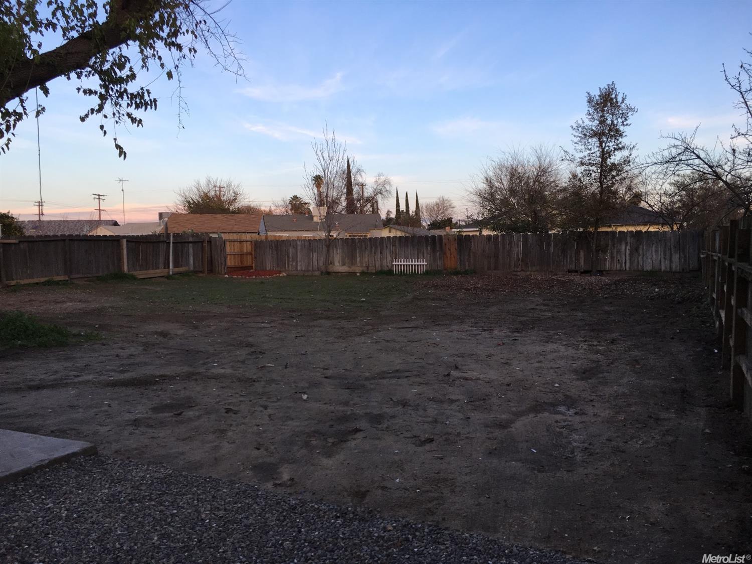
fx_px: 630
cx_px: 376
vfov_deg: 48.2
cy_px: 282
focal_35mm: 29
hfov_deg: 61.7
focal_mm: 4.15
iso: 32
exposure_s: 1/120
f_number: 2.2
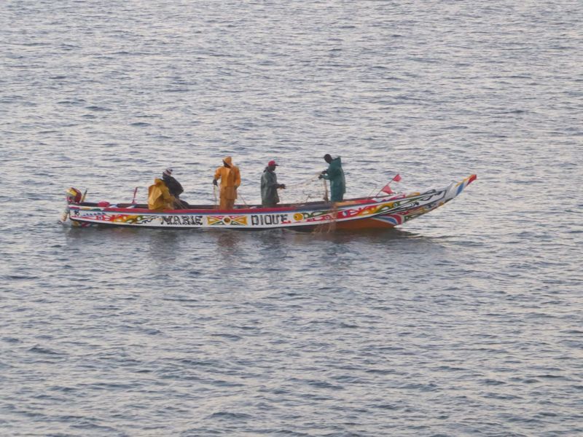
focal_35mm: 358
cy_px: 218
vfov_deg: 4.2
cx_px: 292
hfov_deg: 5.5
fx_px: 6029
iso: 800
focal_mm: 57.7
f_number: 5.9
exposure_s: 1/60
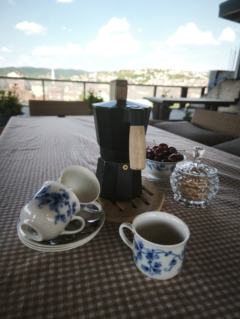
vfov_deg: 73.9
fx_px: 213
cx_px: 120
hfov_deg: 58.9
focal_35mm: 23
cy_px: 160
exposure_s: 1/642
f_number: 1.7
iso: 80
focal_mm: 5.35
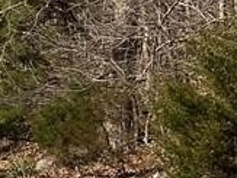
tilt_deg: -6.2
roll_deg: -2.7
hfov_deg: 10.5
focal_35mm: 163
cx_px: -326
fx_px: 1118
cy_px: 259
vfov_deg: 8.9
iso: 50
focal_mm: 5.7
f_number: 1.5
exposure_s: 1/3831
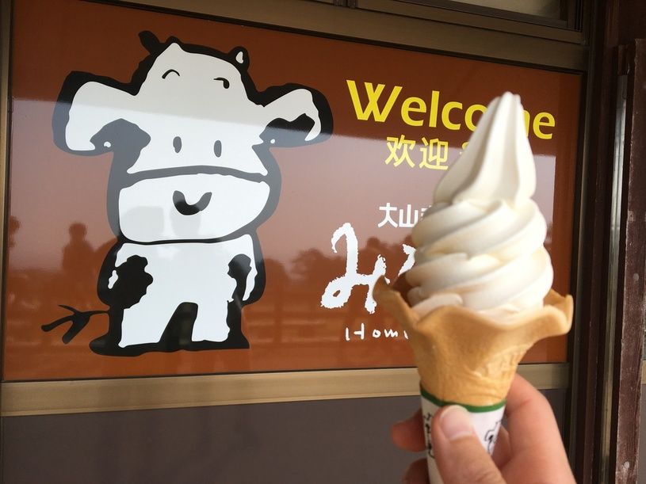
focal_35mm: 29
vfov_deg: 48.2
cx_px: 323
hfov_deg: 61.7
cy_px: 242
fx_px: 541
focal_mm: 4.15
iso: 25
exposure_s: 1/769
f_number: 2.2
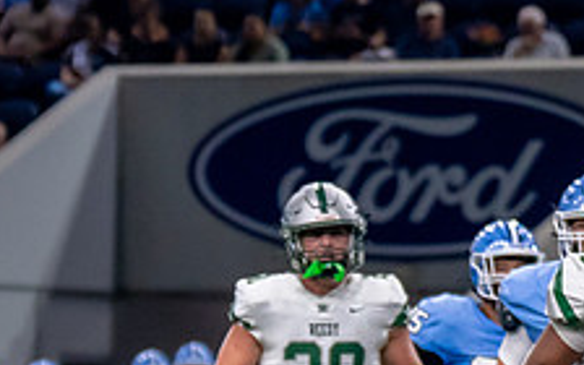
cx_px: 452
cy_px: 448
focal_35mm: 601
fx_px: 9565
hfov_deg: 3.5
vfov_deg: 2.2
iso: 1600
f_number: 2.8
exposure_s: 1/1000
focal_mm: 106
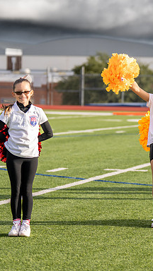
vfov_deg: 12.7
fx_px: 1219
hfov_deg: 7.2
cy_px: 122
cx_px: 155
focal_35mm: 169
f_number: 2.8
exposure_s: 1/2500
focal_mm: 92
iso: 250
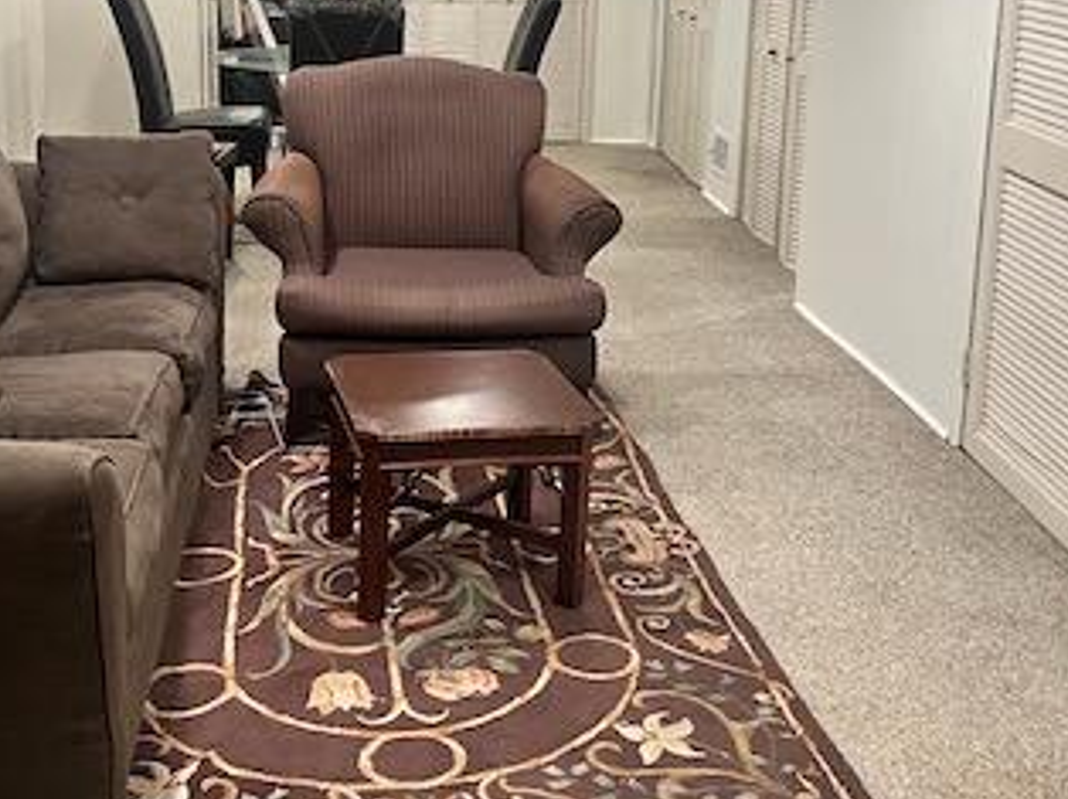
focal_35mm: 53
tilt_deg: -13.5
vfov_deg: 27.2
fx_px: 1634
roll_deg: -1.9
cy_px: 224
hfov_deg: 36.1
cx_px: 452
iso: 160
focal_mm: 5.7
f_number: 1.5
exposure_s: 1/60
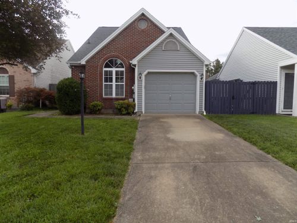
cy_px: 112
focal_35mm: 23
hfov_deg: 73.9
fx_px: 197
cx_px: 148
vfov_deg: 58.9
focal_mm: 4
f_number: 3.1
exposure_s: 1/400
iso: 80
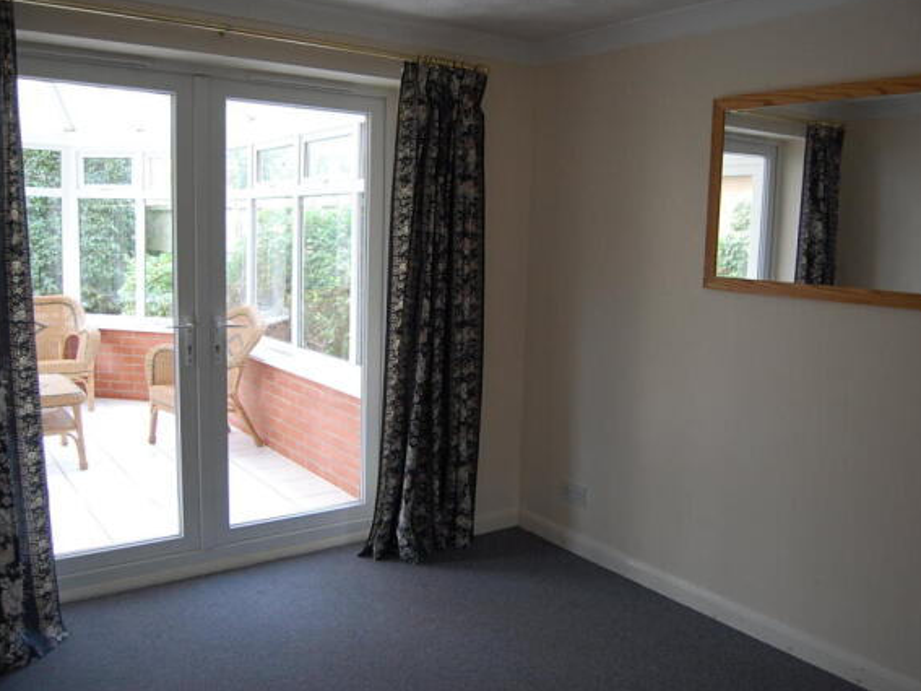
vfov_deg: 46.8
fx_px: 798
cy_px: 345
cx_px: 465
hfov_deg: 60.0
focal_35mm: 30
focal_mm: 18
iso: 800
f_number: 3.5
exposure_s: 1/20
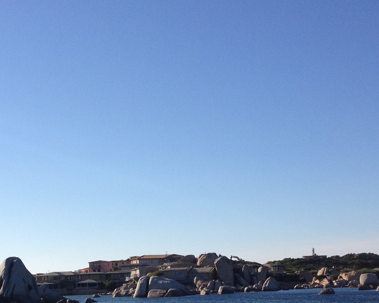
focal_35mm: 78
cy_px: 268
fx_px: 875
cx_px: 157
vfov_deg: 19.3
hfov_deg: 24.4
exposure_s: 1/2404
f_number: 2.4
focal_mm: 4.28
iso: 64
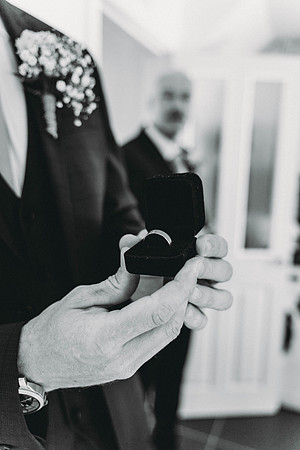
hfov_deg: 46.4
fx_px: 350
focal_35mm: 28
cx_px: 150
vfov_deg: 65.5
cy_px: 225
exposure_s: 1/60
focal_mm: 28
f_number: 2.8
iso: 320
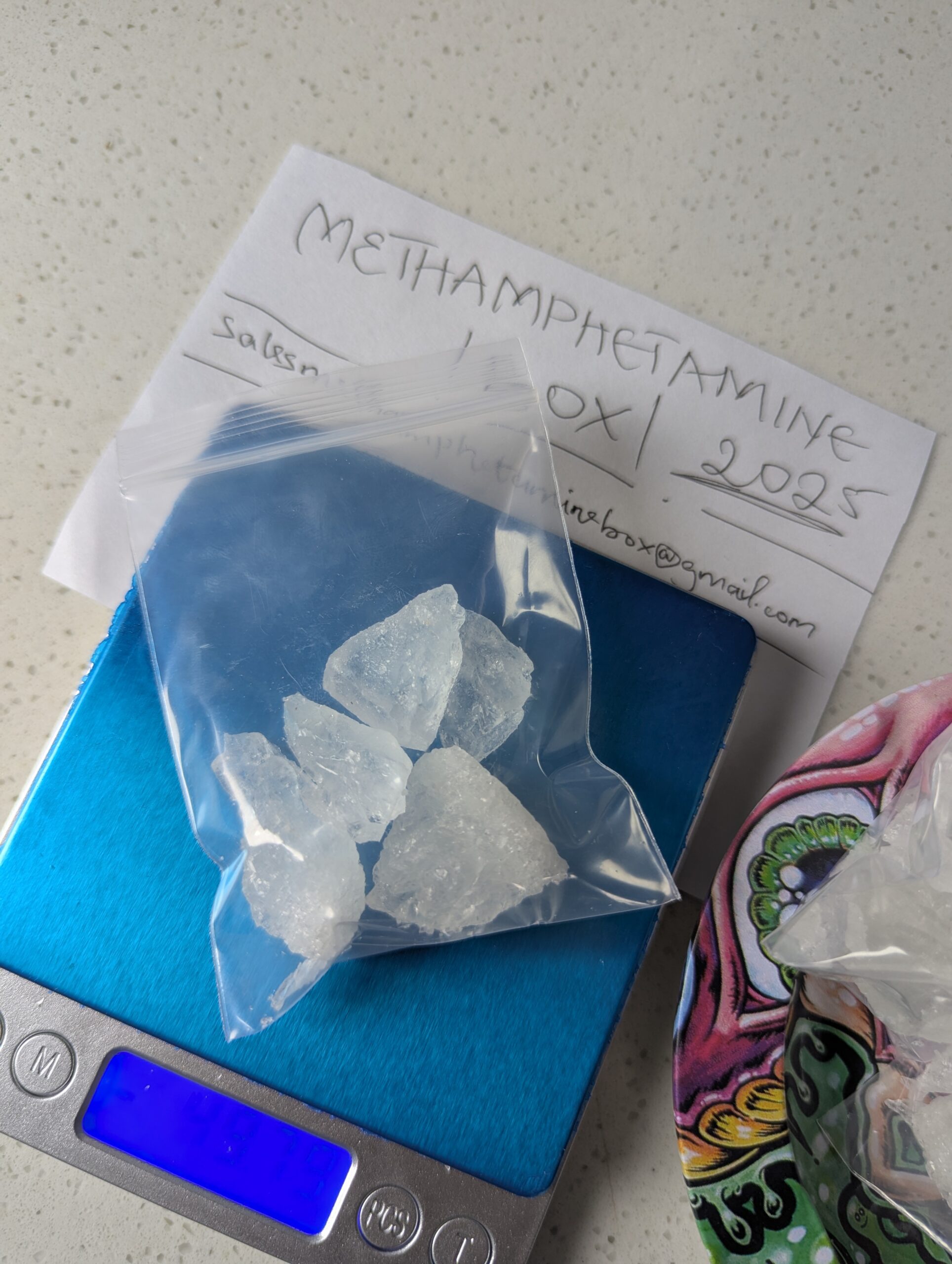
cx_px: 476
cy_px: 632
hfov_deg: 56.9
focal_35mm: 24
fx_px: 878
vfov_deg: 71.5
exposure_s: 1/56.2
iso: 44
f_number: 1.85
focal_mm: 6.81
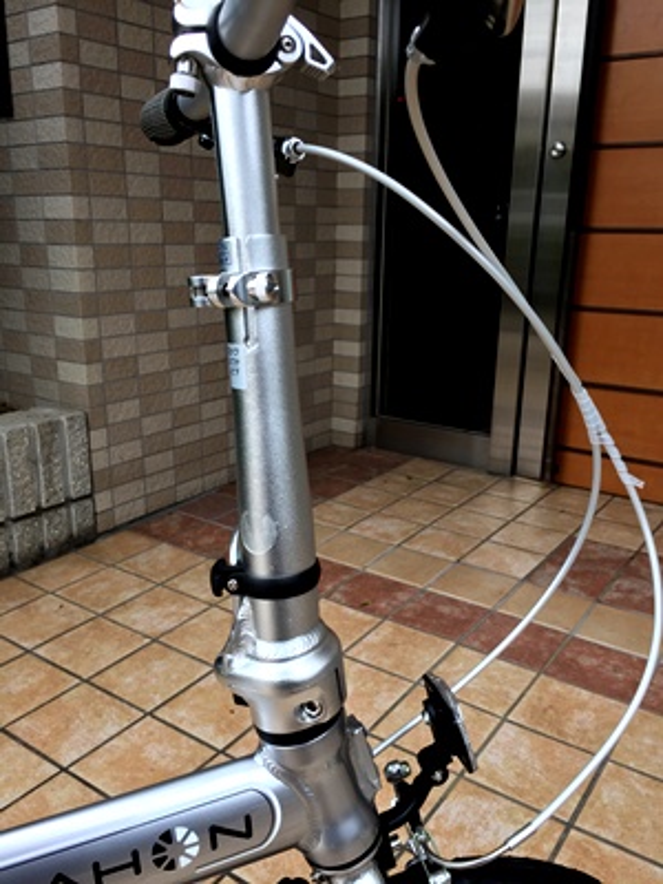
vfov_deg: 61.7
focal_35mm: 29
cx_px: 332
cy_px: 442
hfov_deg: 48.2
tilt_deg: -15.3
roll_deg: -0.8
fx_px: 741
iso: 32
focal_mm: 4.15
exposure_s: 1/137
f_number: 2.2
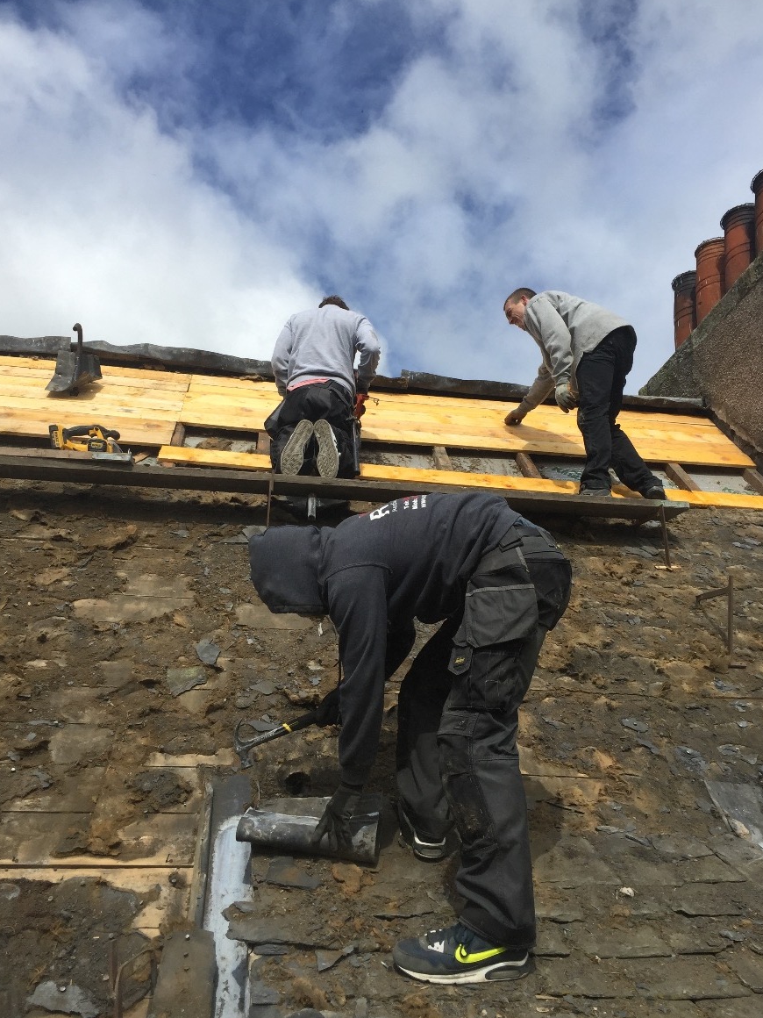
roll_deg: +0.6
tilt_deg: +20.1
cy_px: 524
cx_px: 389
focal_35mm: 30
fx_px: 882
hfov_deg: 46.8
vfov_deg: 60.0
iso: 32
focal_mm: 4.15
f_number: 2.2
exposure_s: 1/2639
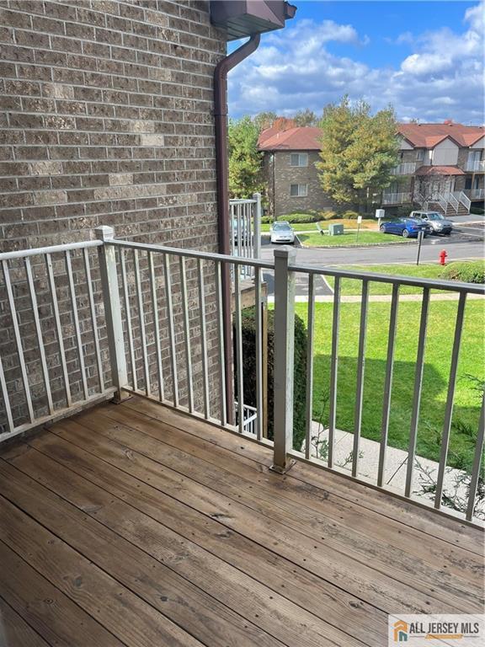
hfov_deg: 53.1
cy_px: 324
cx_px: 242
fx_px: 486
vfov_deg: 67.3
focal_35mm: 26
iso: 50
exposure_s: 1/766
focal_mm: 5.1
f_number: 1.6
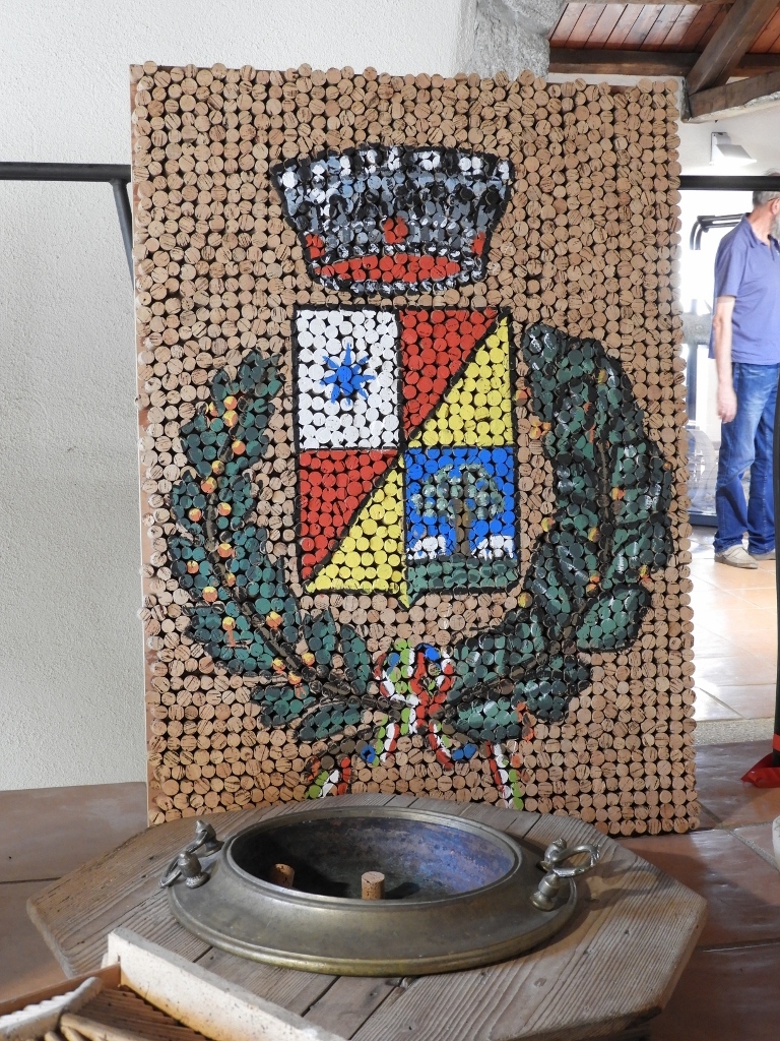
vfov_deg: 34.9
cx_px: 390
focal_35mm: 55
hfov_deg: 26.6
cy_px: 520
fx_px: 1652
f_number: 4
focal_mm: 9.9
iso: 400
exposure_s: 1/13
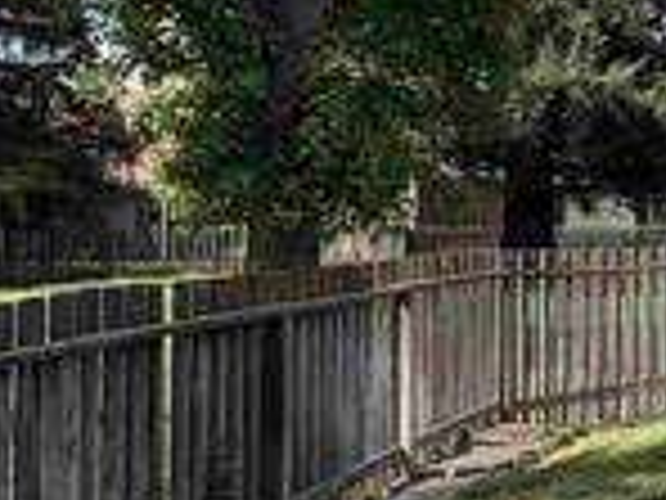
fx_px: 1866
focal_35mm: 97
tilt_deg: +2.2
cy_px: 158
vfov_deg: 15.2
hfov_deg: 15.9
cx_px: 1323
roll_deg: -0.1
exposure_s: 1/770
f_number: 2.2
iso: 40
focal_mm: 2.22
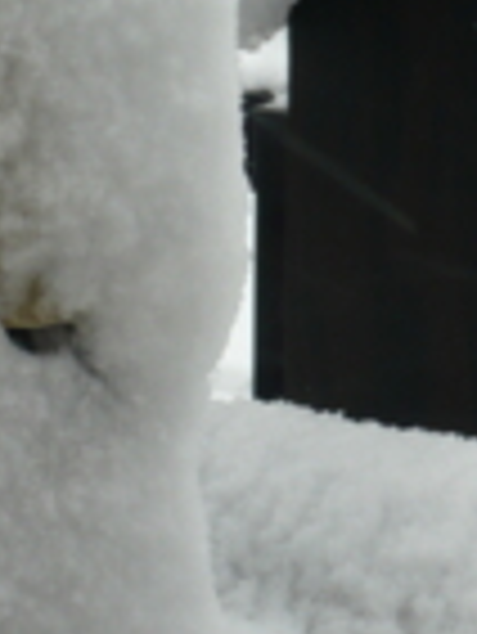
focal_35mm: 283
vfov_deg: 6.9
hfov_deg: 5.2
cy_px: -207
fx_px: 5192
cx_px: 526
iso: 100
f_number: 5.6
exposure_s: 1/50
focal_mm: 16.4
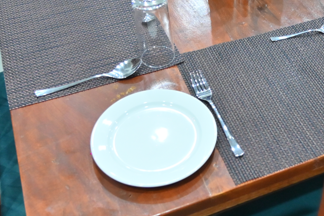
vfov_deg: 23.2
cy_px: 72
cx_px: 245
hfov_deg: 33.8
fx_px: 522
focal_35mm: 58
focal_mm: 17
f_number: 2.8
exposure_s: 1/125
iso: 1600
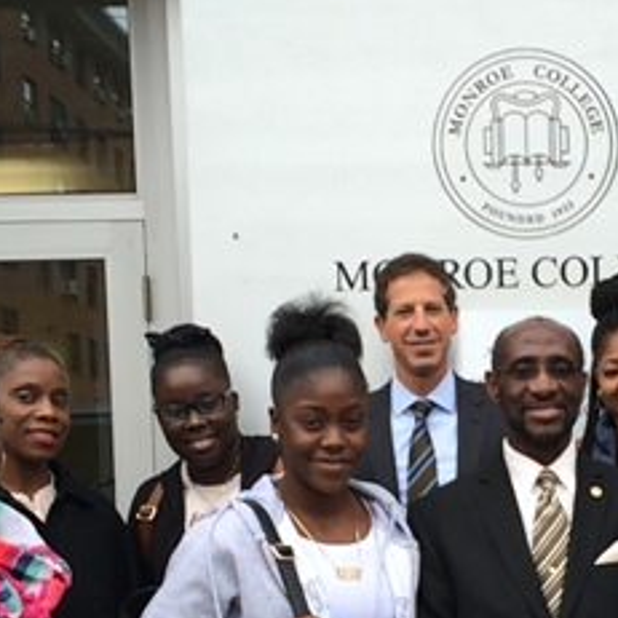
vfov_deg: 23.9
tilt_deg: -4.5
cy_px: 511
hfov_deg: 23.7
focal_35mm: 71
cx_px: 543
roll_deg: -0.5
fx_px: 1434
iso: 32
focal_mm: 4.15
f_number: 2.2
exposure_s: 1/290
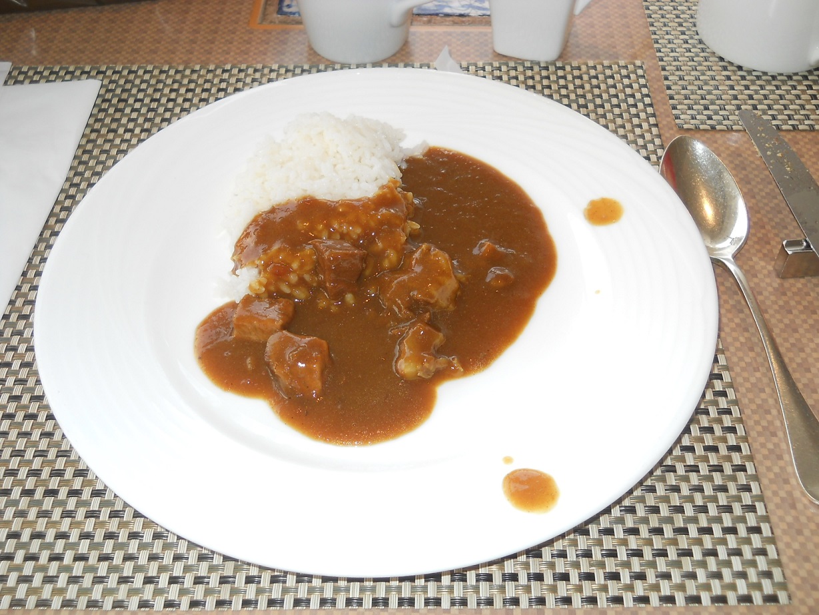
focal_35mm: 41
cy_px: 308
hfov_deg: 45.8
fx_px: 970
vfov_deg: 35.1
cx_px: 410
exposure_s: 1/125
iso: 80
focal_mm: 6.72
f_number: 3.1
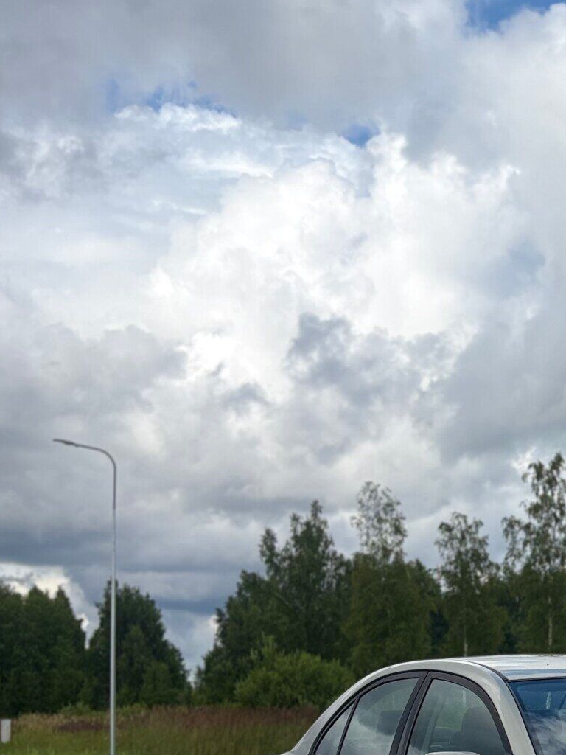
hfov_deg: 20.9
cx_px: 665
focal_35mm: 66
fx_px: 1439
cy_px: 689
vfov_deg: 28.2
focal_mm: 5.96
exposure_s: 1/5814
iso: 64
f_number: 1.6
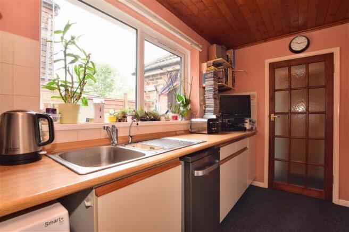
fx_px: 145
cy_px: 116
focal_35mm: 15
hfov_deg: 100.4
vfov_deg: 77.3
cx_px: 174
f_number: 14
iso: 400
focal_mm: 10
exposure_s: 1/13
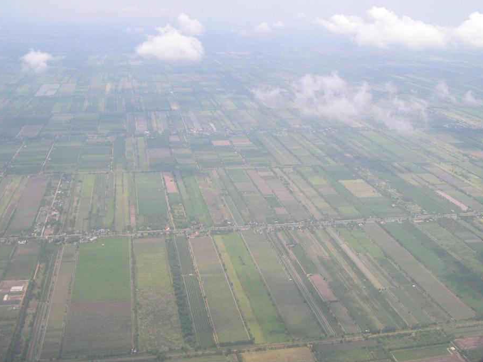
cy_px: 179
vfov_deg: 33.6
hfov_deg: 43.8
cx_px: 267
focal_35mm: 43
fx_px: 600
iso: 100
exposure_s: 1/142
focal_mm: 8
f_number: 7.6
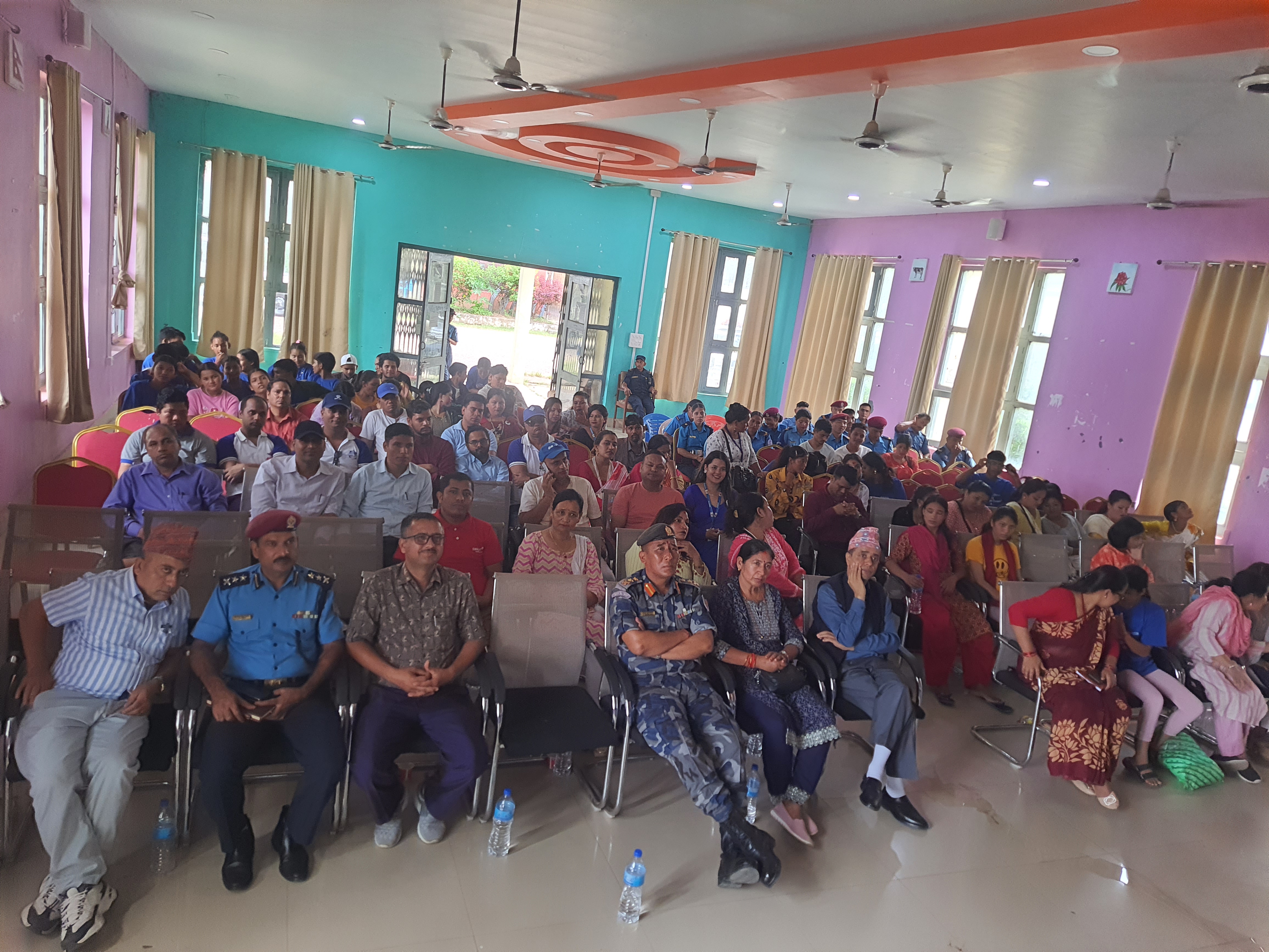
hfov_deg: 71.6
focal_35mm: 24
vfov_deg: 56.8
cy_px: 476
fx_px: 880
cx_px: 634
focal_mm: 5.23
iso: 200
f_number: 1.8
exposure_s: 1/60
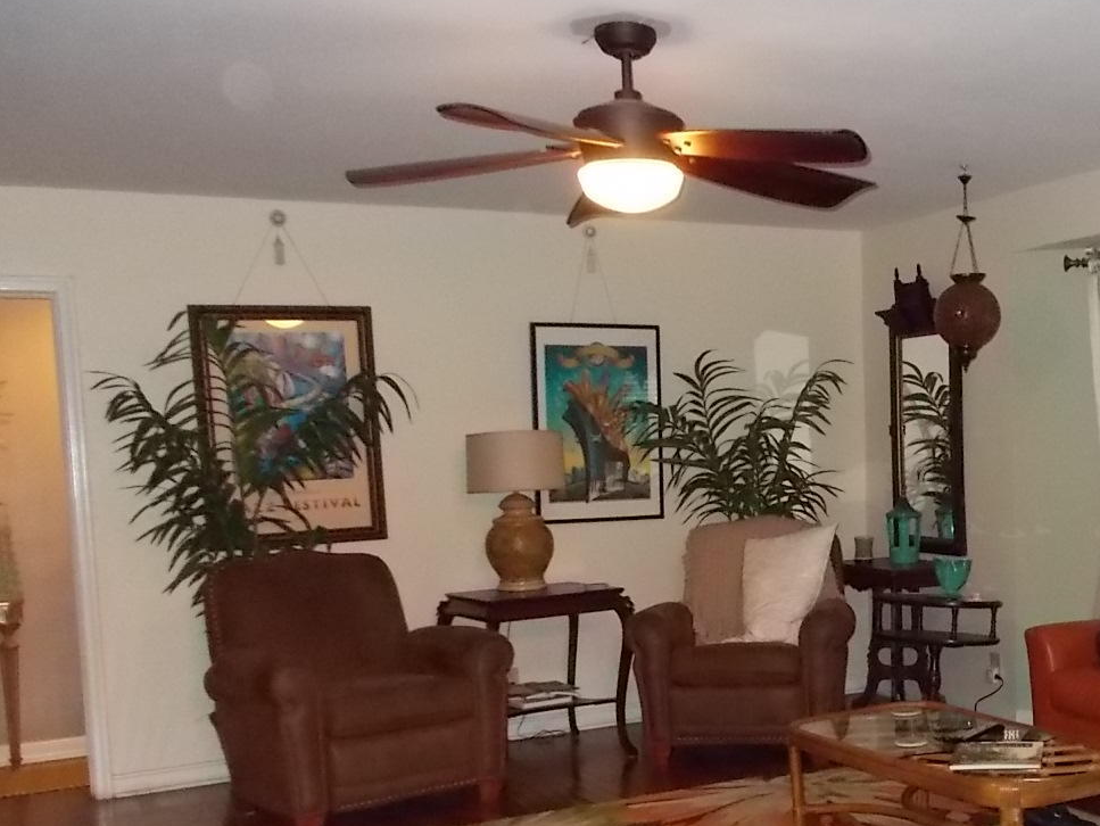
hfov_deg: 41.6
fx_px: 1367
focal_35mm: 43
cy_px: 576
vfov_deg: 33.2
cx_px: 909
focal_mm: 4.6
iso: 500
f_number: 3.2
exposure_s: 1/25
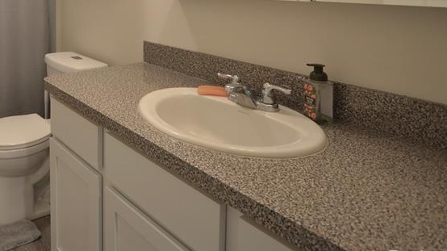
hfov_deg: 58.1
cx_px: 57
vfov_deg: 35.9
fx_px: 344
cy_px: -4
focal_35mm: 29
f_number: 4
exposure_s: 1/60
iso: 800
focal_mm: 10
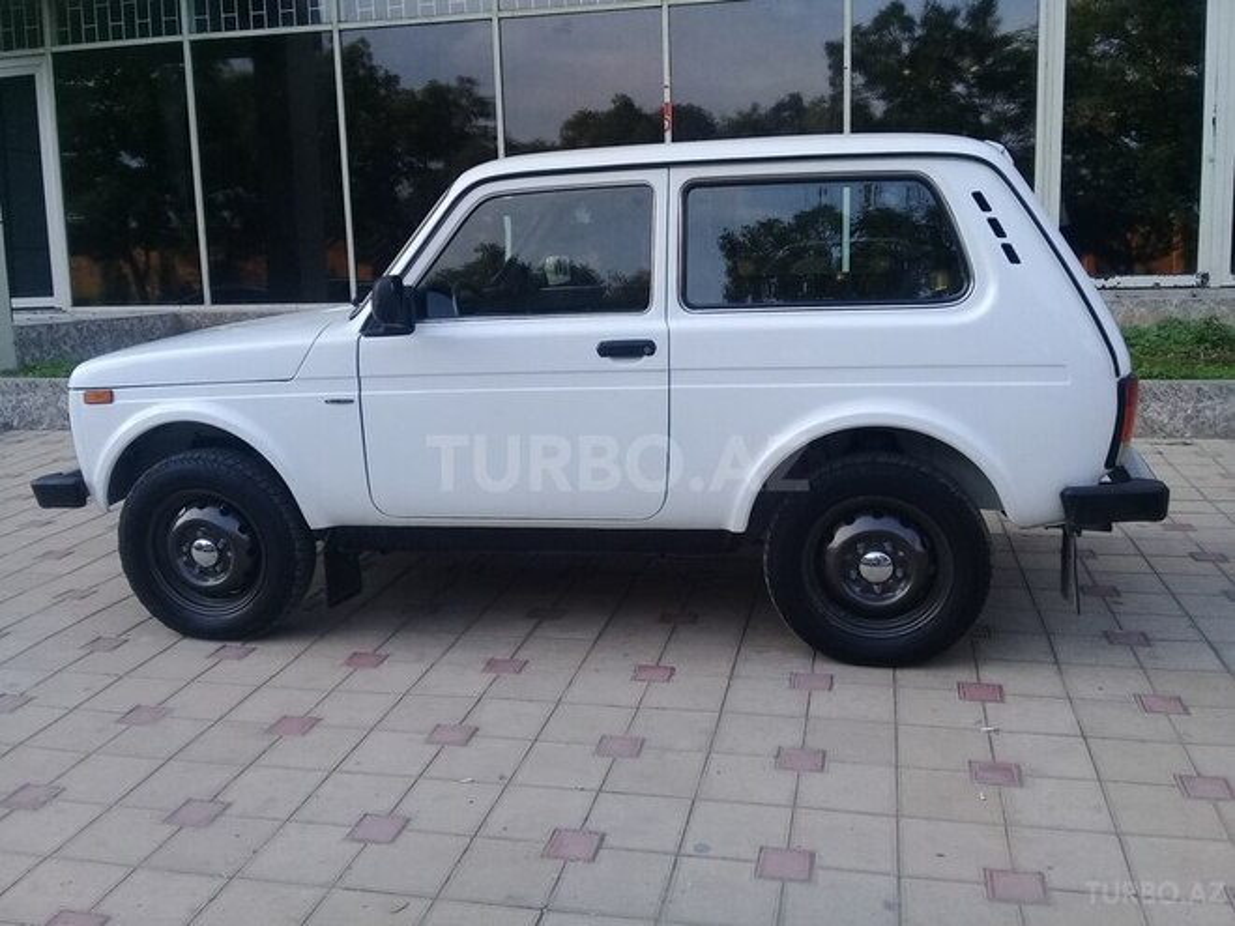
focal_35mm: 31
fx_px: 1106
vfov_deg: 45.4
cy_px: 463
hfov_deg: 58.4
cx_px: 618
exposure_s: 1/456
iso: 50
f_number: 2.2
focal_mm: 3.3
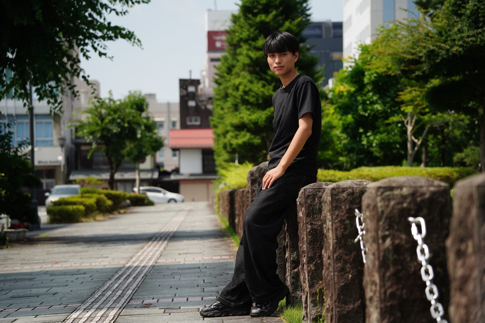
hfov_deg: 19.5
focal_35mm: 105
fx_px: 1415
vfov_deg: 13.0
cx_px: 242
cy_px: 162
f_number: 5.6
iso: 800
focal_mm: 105
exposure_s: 1/2500
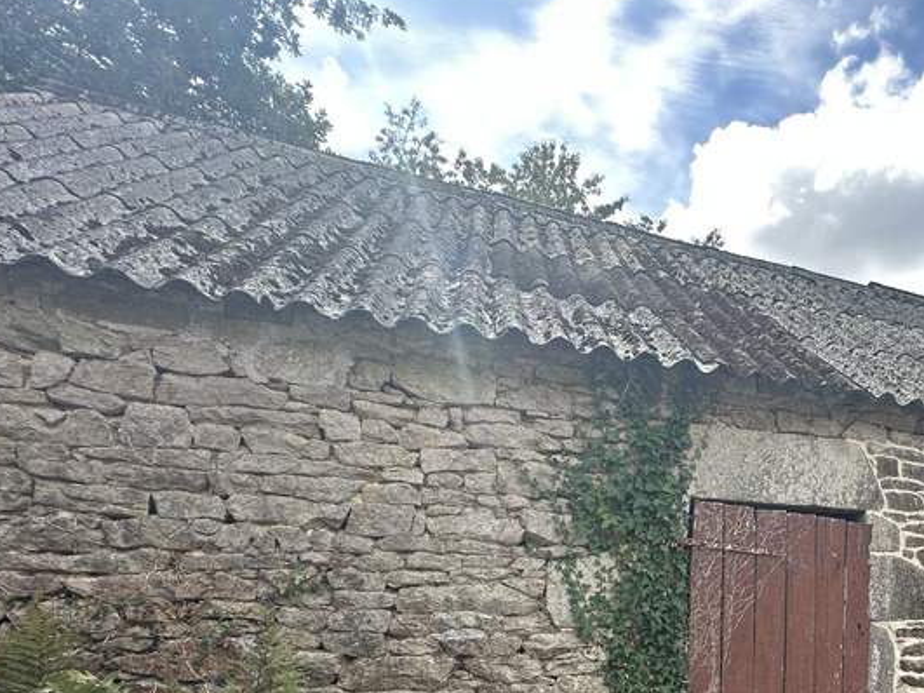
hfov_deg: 57.1
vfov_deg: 47.5
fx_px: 721
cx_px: 814
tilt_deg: +7.1
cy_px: 587
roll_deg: +1.5
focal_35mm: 27
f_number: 2.2
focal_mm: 2.22
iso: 40
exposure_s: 1/331
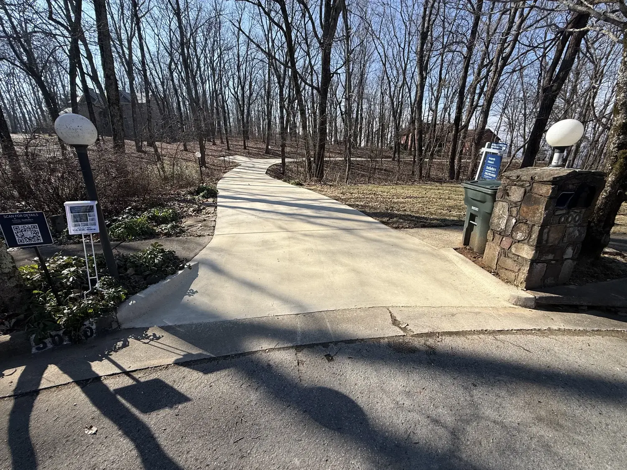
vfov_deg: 85.7
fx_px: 254
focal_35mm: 14
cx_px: 314
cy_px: 235
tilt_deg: -19.3
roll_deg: +1.2
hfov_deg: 102.1
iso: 50
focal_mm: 2.22
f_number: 2.2
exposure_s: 1/1656
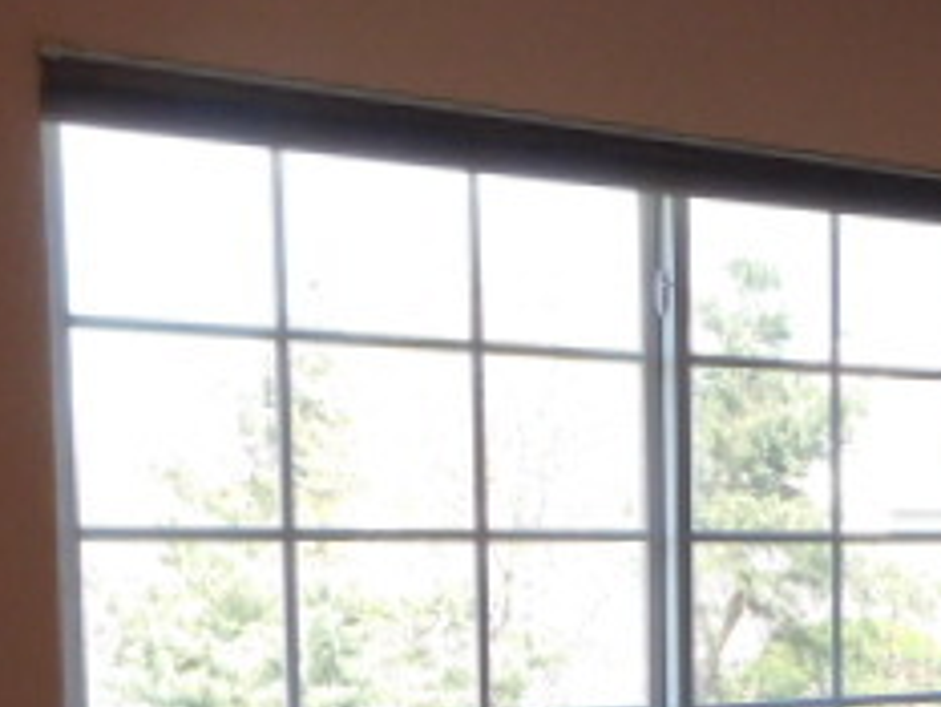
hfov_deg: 22.4
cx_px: 1260
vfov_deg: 18.6
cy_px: 723
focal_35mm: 77
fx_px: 2094
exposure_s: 1/100
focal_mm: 4.9
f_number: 3.2
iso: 125
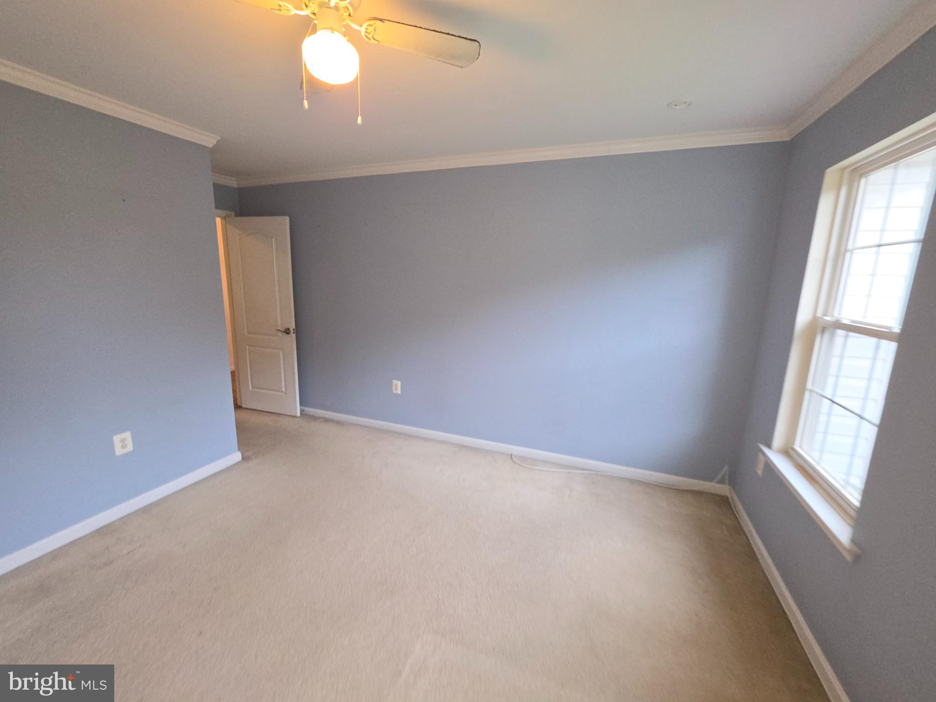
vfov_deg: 89.9
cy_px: 351
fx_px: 352
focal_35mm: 13
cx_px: 468
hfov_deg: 106.2
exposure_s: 1/60
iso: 160
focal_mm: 2.2
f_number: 1.9
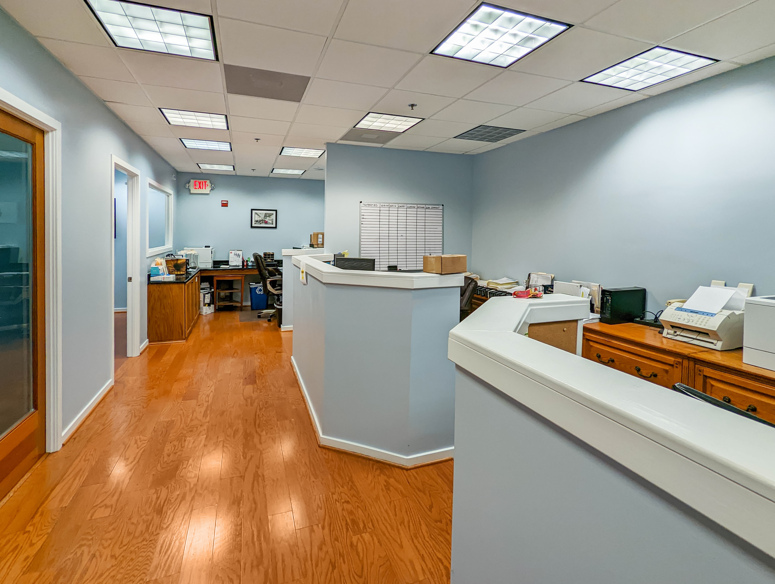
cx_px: 388
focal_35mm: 16
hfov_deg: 94.4
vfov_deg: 78.2
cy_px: 292
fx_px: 359
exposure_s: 1/120
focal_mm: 2.35
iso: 82
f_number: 2.2
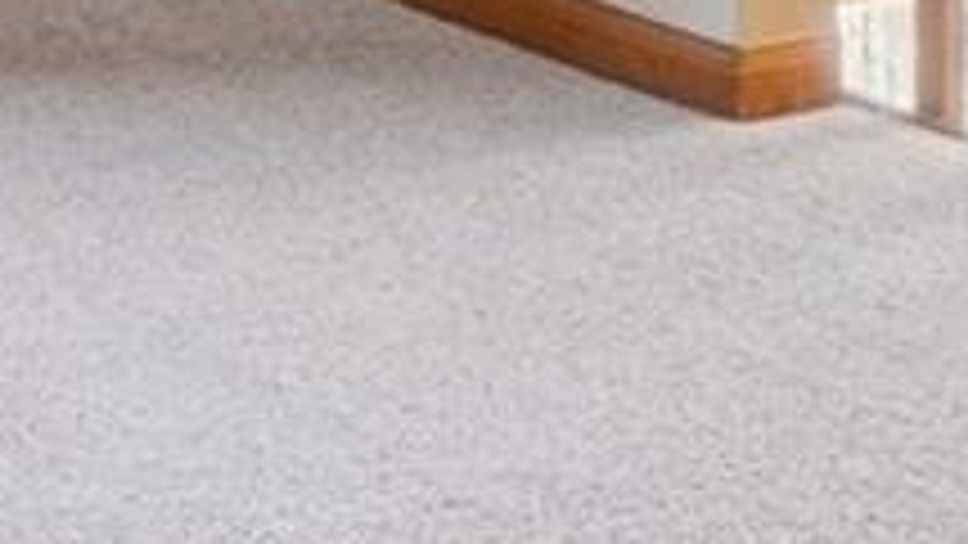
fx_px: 3594
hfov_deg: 14.4
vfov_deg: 7.8
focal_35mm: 140
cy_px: -962
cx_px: -428
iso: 400
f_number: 8
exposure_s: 1/8
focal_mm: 12
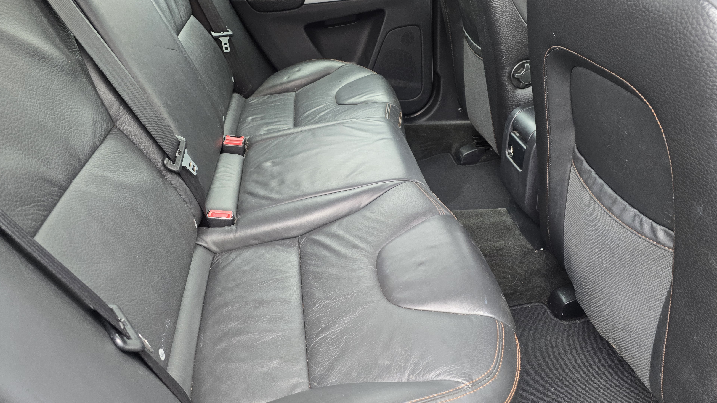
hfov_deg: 71.9
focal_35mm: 26
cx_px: 355
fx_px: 494
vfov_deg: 44.3
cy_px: 185
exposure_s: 1/120
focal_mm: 6.3
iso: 200
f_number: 1.7
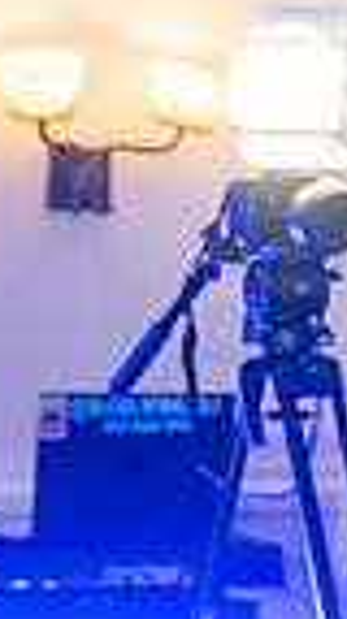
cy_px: 832
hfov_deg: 3.3
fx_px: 5716
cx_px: 1323
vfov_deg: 6.2
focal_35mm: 348
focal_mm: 57
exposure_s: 1/200
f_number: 4.5
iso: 1000
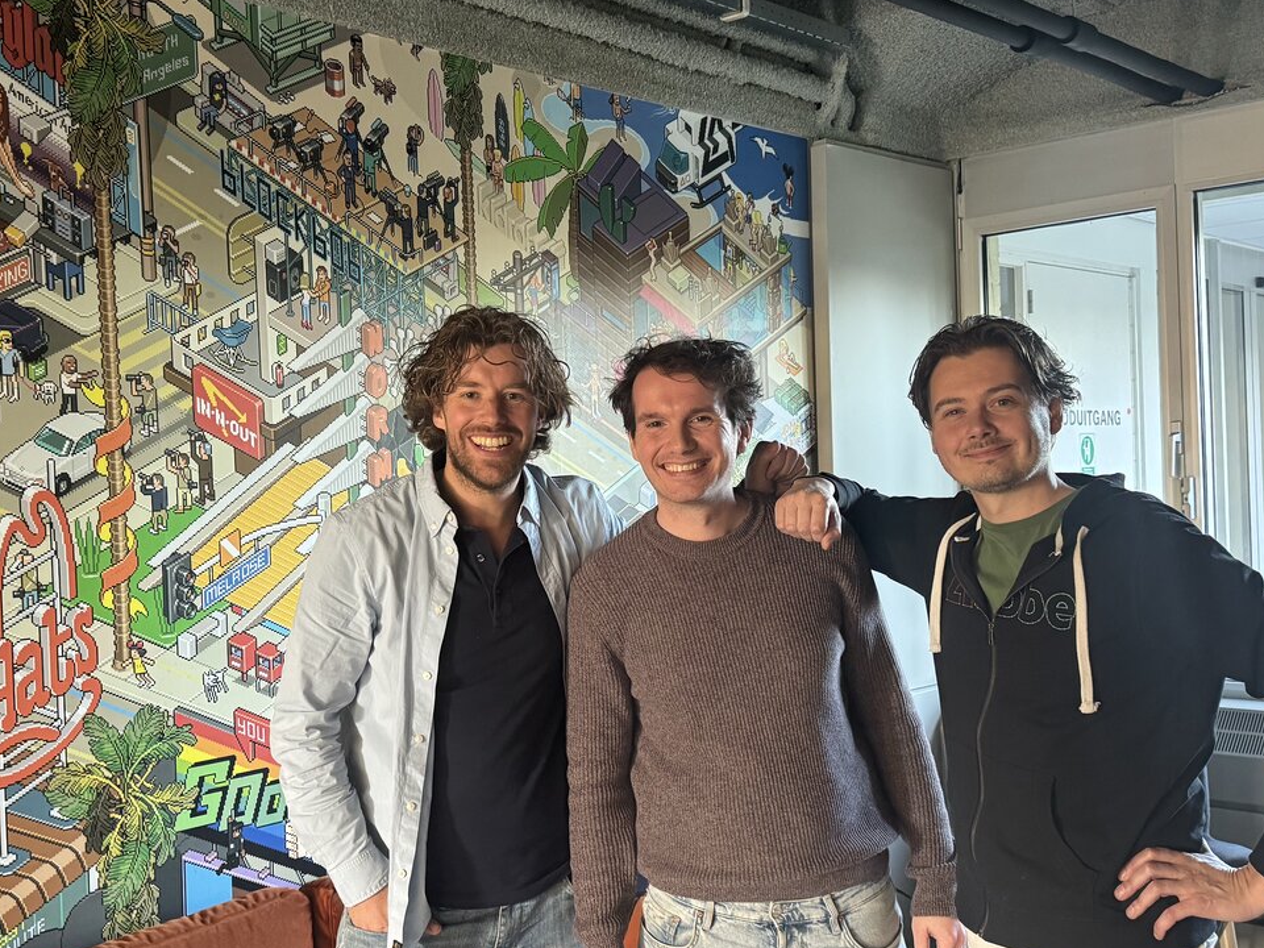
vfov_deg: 36.0
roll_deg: +3.0
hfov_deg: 46.6
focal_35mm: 40
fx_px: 1461
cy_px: 491
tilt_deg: -0.5
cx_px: 524
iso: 400
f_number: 1.78
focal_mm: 6.76
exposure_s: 1/50
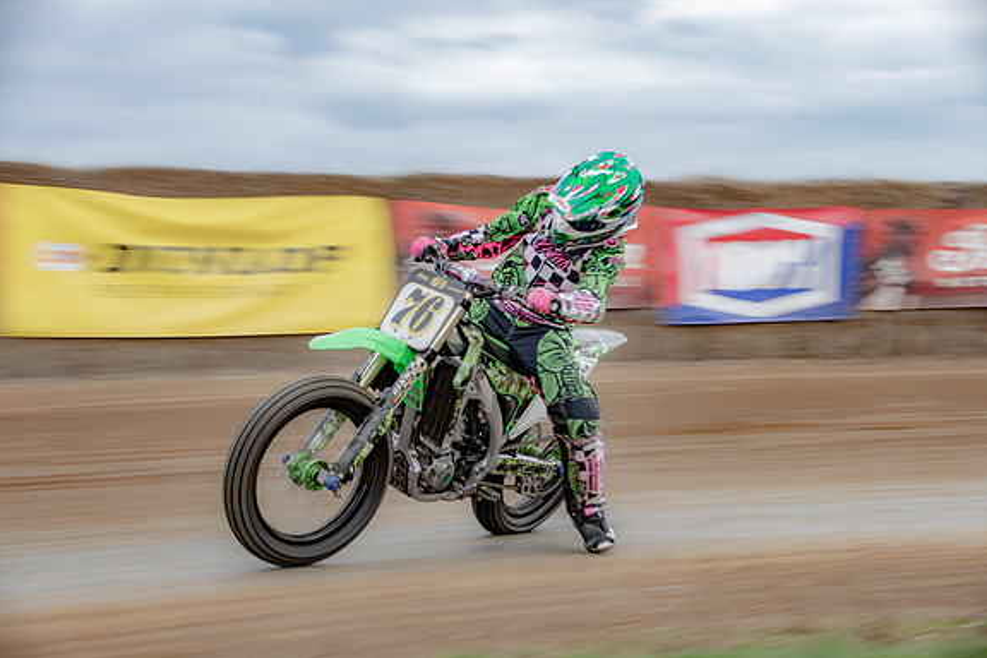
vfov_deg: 10.5
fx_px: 3564
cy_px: 328
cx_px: 494
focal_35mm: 130
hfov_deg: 15.8
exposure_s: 1/100
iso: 160
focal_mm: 86
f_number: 8
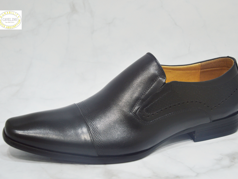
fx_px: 426
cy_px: 89
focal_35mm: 62
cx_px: 120
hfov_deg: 31.2
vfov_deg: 23.7
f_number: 4.5
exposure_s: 1/80
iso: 400
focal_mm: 38
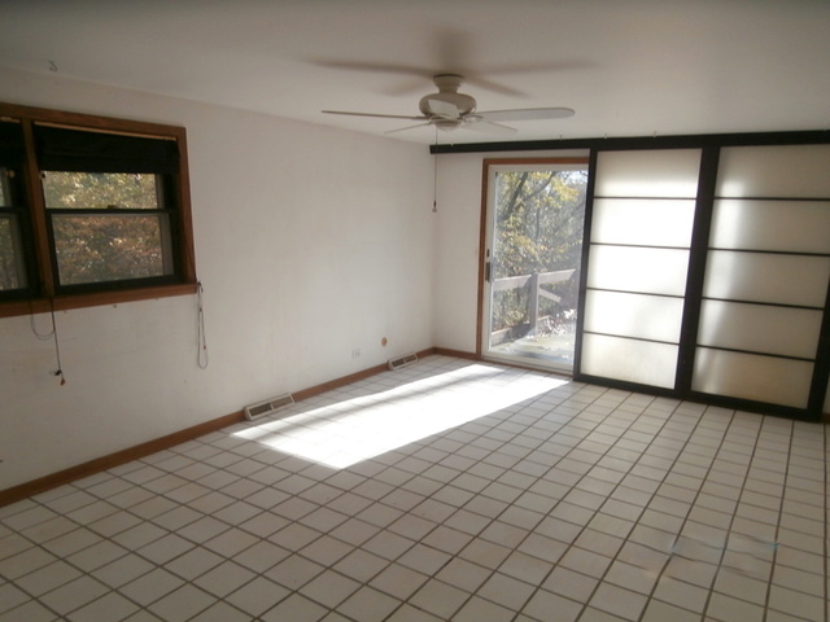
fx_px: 575
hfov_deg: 71.6
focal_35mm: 24
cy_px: 311
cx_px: 415
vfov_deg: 56.8
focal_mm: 4.2
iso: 100
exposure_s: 1/250
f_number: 3
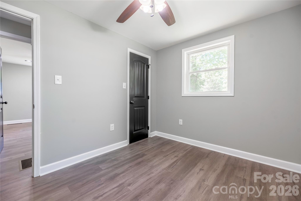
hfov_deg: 104.2
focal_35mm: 14
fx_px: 117
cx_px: 150
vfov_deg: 81.2
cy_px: 100
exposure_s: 1/400
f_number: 5.6
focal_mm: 14
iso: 250
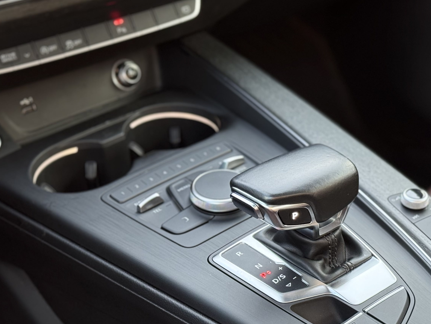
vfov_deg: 17.4
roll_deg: +7.8
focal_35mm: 85
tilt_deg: -26.3
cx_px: 256
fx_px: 1058
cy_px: 181
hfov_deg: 23.0
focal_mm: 6.76
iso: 100
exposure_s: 1/87
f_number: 1.78
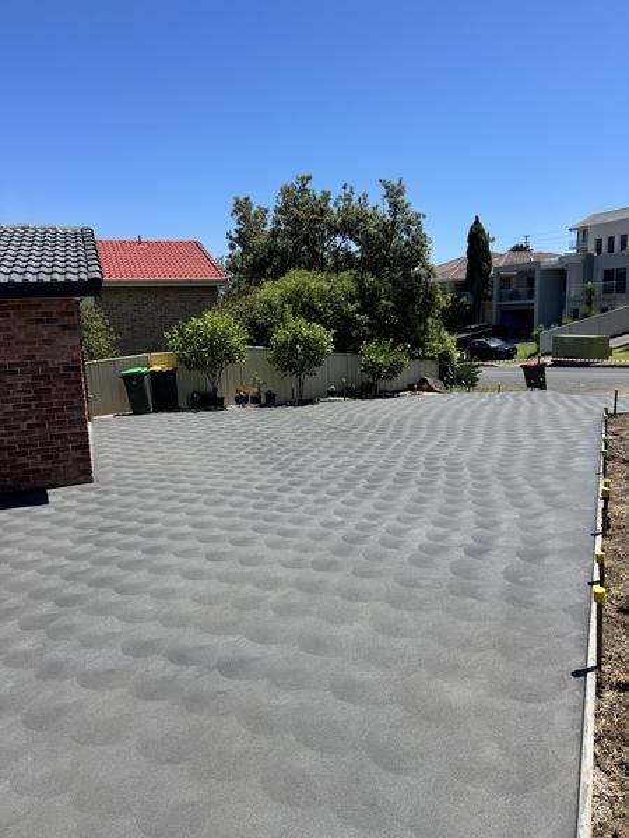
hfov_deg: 56.8
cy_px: 419
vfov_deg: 71.6
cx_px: 314
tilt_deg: -7.1
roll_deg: +1.0
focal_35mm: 24
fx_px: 581
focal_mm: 6.76
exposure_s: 1/4310
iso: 80
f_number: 1.78
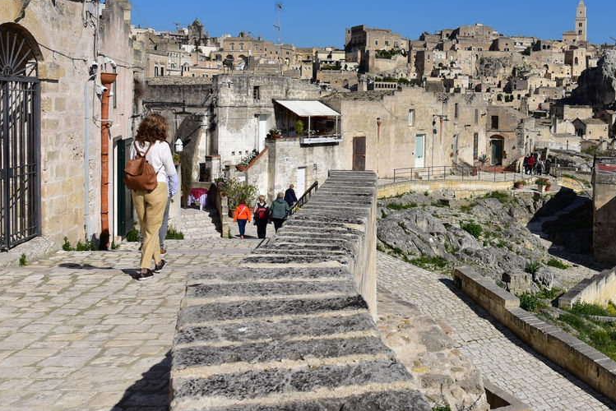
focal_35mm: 41
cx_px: 457
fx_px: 702
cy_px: 125
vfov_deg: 32.3
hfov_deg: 45.8
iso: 200
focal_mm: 24
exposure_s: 1/1000
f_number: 8
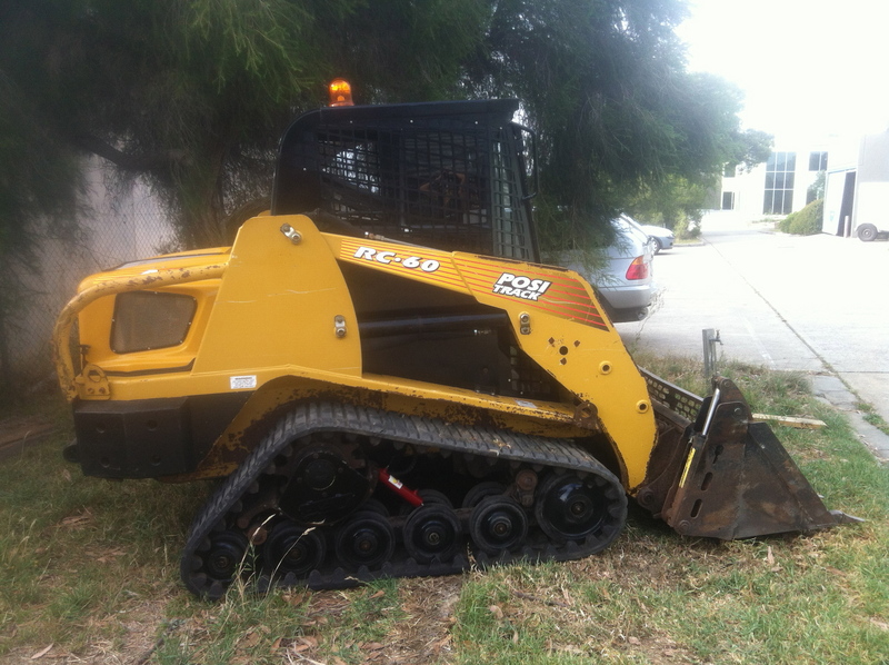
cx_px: 444
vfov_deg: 40.6
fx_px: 898
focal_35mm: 35
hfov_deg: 52.7
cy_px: 332
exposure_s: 1/142
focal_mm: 3.85
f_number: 2.8
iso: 80
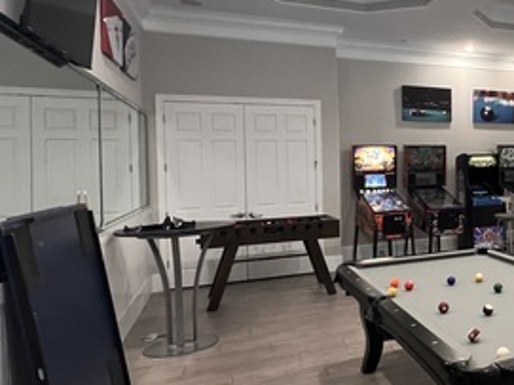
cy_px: 169
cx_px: 519
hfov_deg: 47.0
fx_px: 475
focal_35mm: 32
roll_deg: +0.8
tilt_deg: -1.2
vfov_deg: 44.0
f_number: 1.8
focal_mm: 1.57
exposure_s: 1/60
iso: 400
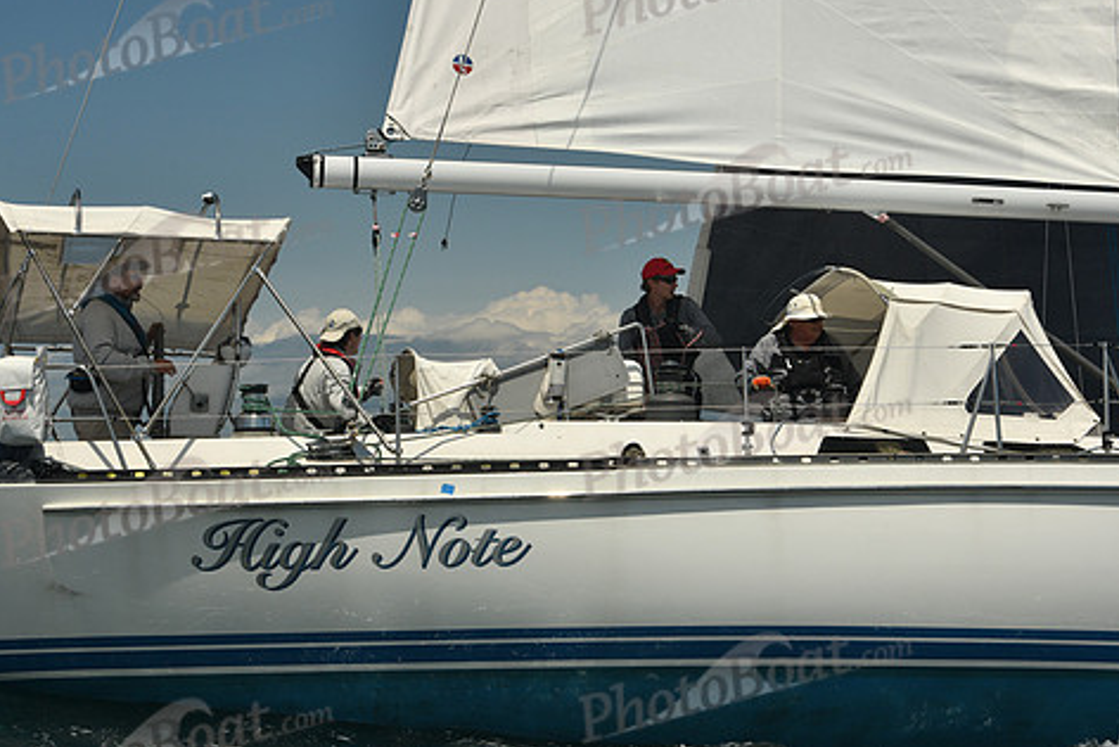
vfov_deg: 15.9
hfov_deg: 23.6
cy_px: 350
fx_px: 2674
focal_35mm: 86
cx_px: 458
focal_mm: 70
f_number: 11
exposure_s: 1/640
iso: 320
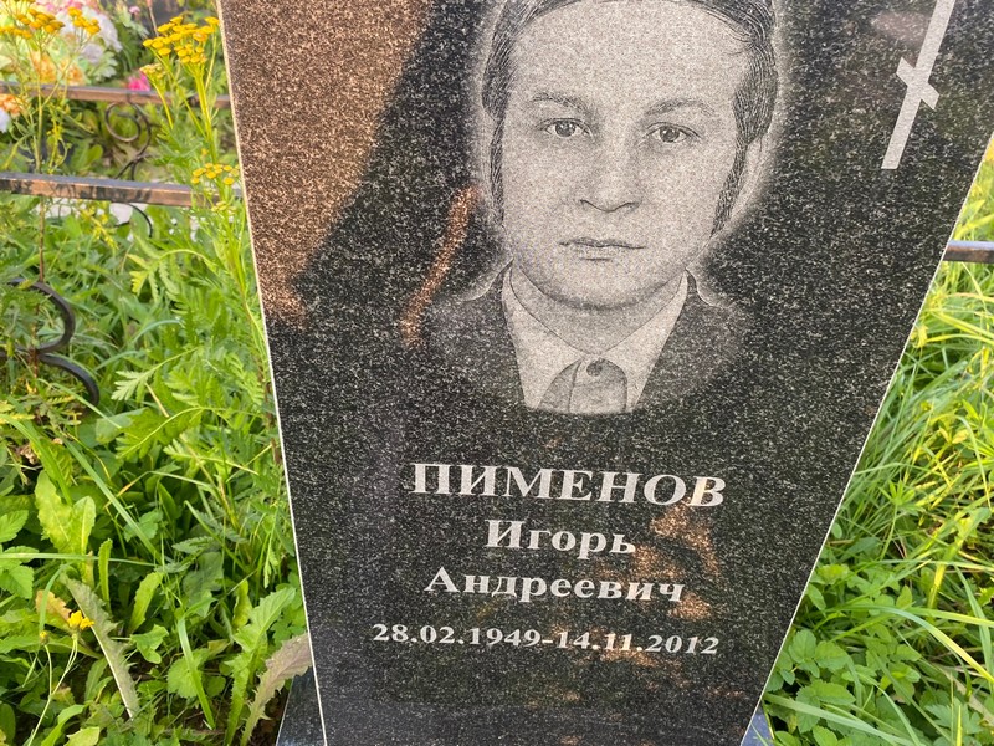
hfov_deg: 67.3
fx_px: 747
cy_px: 373
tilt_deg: -34.1
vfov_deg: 53.1
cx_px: 497
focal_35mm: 26
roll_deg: -1.1
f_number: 1.8
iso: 32
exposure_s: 1/122
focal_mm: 4.25
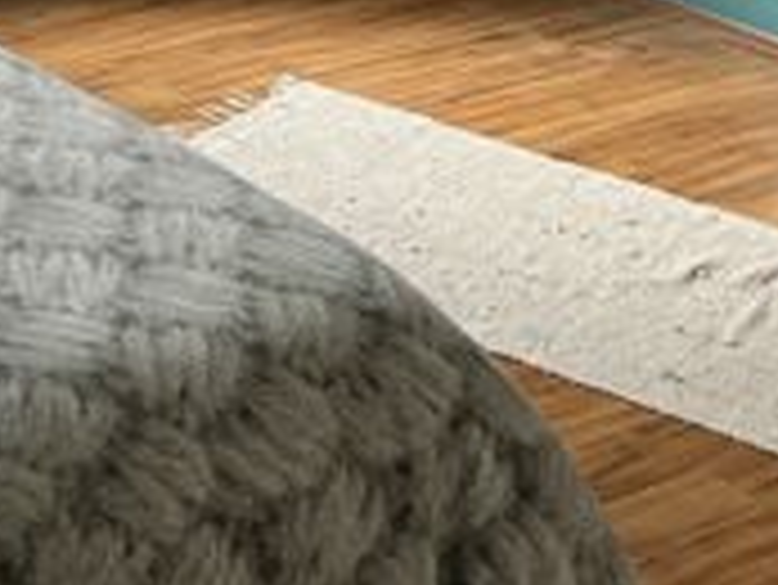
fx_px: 2699
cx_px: -324
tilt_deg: -11.8
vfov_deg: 11.5
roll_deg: -2.1
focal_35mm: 120
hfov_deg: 15.4
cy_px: -432
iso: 100
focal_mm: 5.1
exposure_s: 1/100
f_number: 1.6
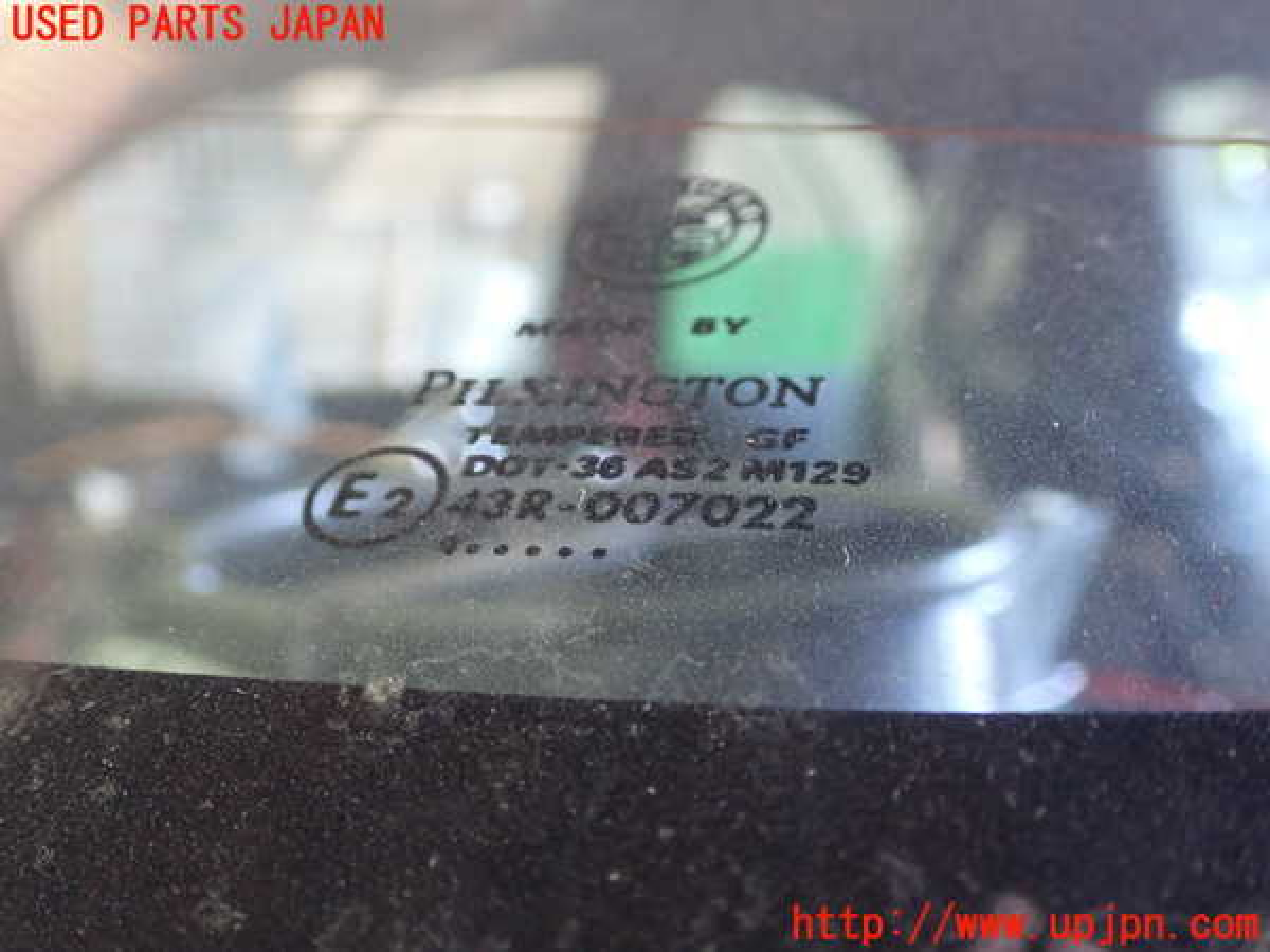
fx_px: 1504
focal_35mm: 41
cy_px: 476
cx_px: 635
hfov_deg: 45.8
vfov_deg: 35.1
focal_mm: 7.31
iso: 800
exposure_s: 1/20
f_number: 2.8
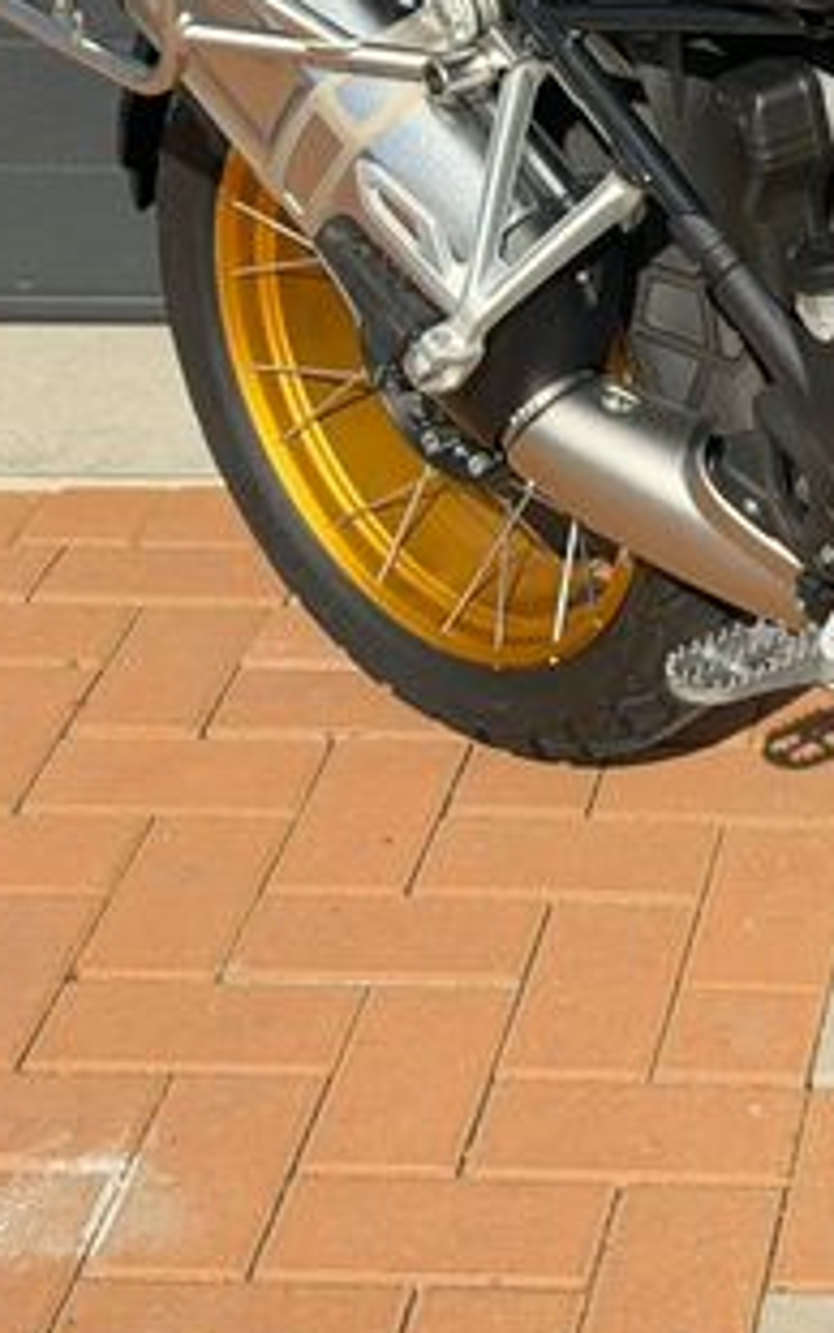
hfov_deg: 12.2
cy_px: 361
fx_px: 3815
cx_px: 1040
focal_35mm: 105
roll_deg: +1.5
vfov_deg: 19.7
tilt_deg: -22.8
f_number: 1.78
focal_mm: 6.76
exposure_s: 1/3704
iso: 64
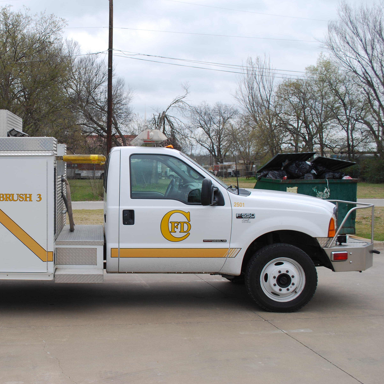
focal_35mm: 45
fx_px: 565
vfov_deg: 37.5
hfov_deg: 36.3
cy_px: 185
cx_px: 79
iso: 100
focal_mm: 22
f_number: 6.3
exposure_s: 1/160
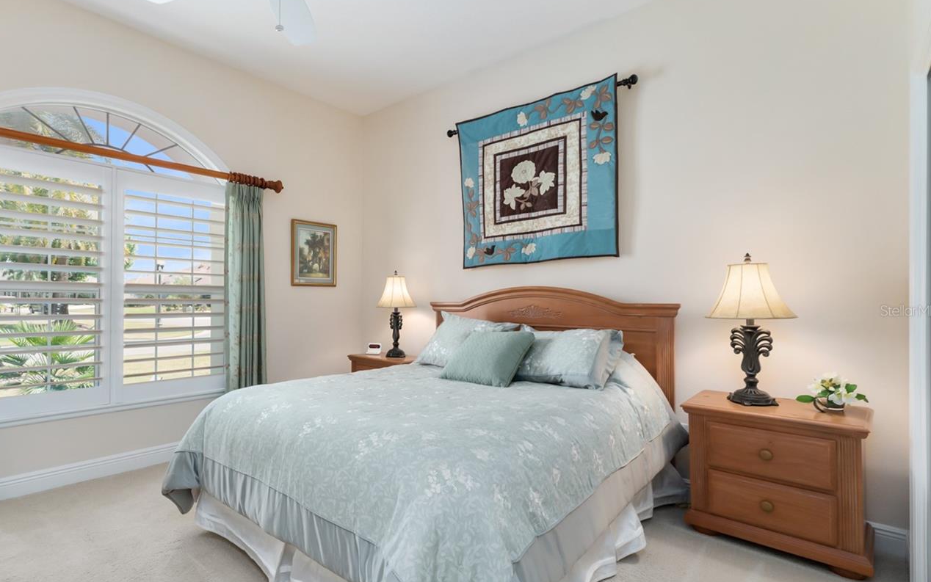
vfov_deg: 65.0
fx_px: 457
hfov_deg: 89.5
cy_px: 310
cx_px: 358
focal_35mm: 18
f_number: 7.1
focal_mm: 14
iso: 400
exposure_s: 1/13
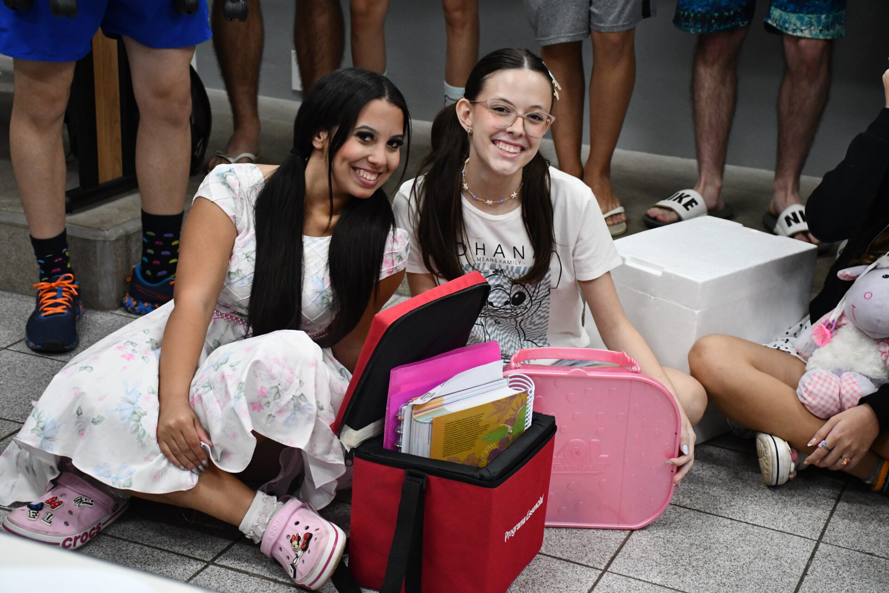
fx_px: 1482
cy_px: 296
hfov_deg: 33.4
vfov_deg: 22.6
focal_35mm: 60
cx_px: 444
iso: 3200
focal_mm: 40
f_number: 4.5
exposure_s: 1/125
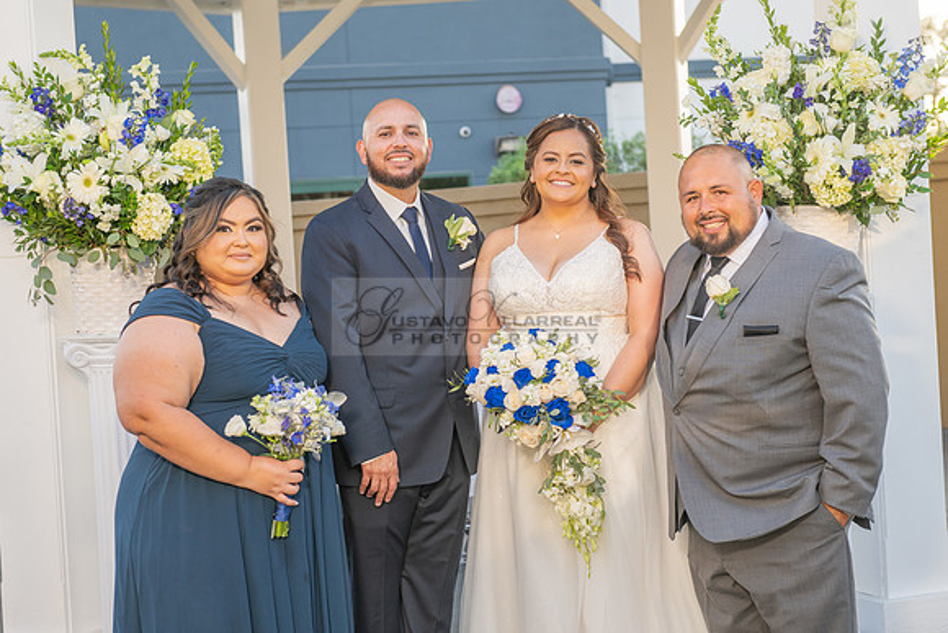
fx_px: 1914
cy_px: 313
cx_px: 456
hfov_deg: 27.8
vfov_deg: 18.8
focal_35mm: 73
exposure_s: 1/160
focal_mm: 70
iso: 200
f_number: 5
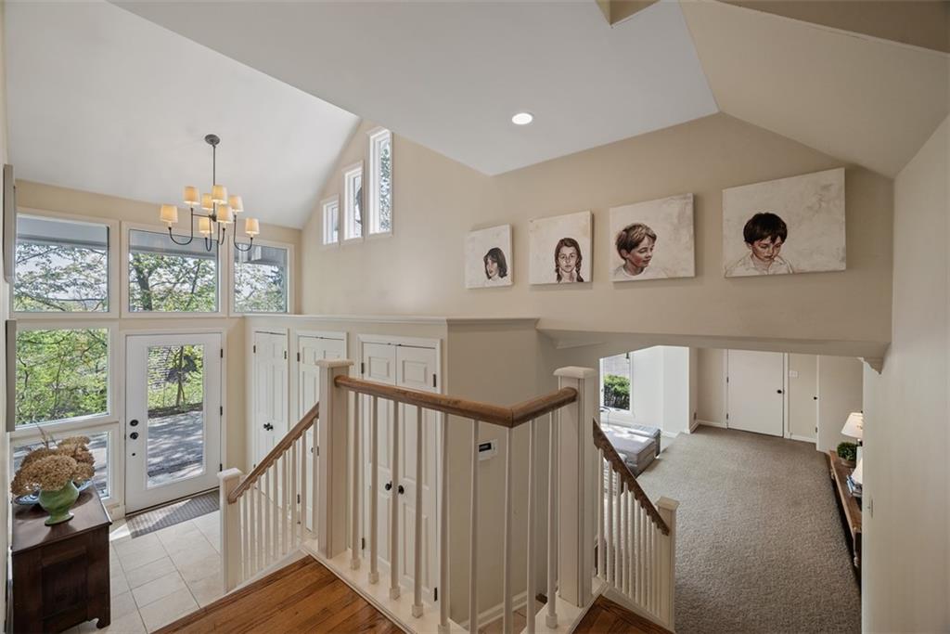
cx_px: 475
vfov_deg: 81.2
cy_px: 317
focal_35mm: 14
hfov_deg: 104.2
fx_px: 369
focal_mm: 14
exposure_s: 1/10
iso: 400
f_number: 8
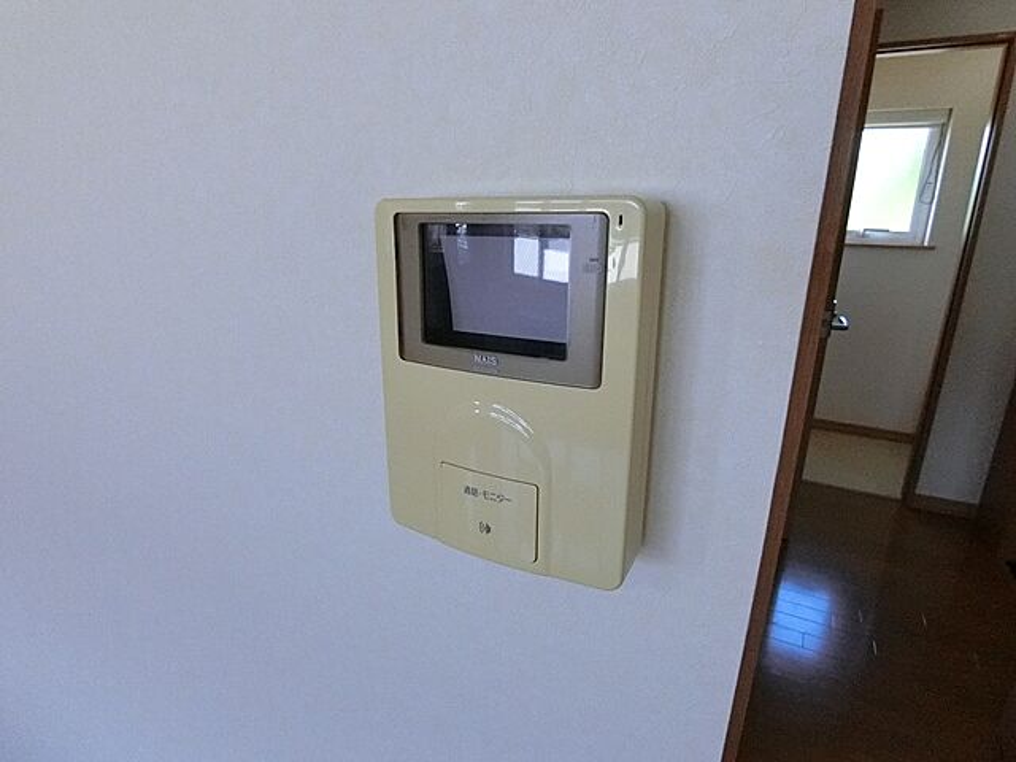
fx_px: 558
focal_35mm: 19
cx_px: 508
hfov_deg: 84.7
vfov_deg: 68.7
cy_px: 381
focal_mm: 4.06
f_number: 2.7
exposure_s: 1/1000
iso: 1250
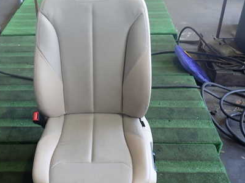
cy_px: 92
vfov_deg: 32.2
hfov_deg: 41.7
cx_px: 87
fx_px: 318
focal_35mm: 45
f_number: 2.3
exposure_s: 1/60
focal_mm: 5.4
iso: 200
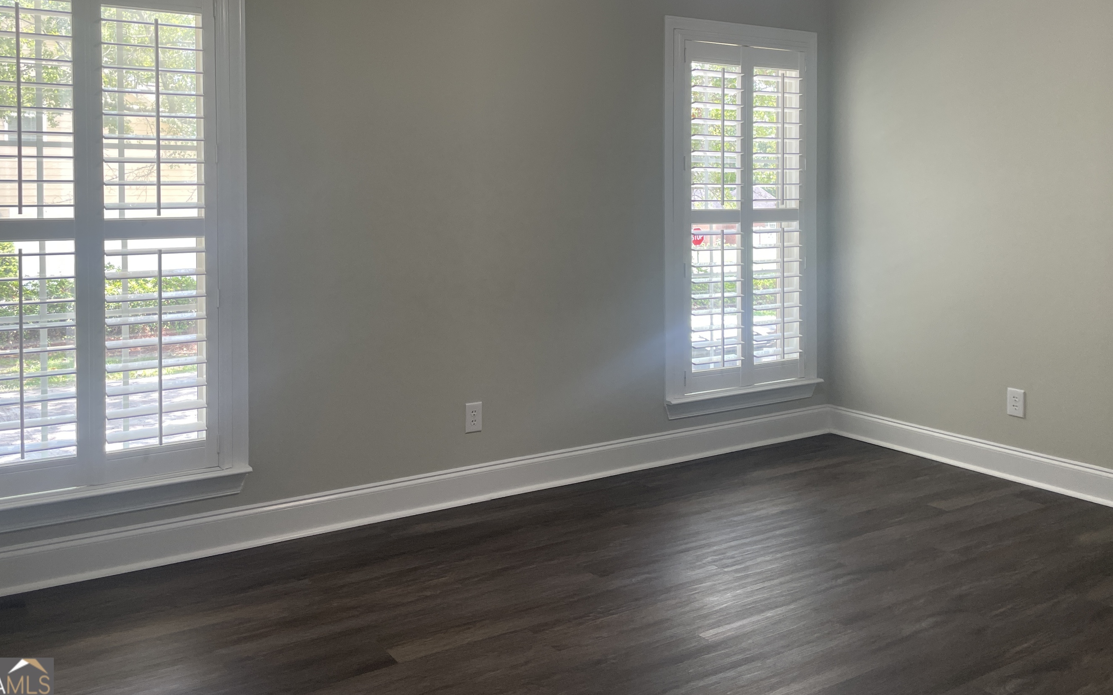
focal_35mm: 32
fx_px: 971
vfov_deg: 38.9
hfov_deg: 59.7
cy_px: 222
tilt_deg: -0.4
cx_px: 555
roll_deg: +0.1
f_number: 1.6
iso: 80
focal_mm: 4.2
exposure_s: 1/120
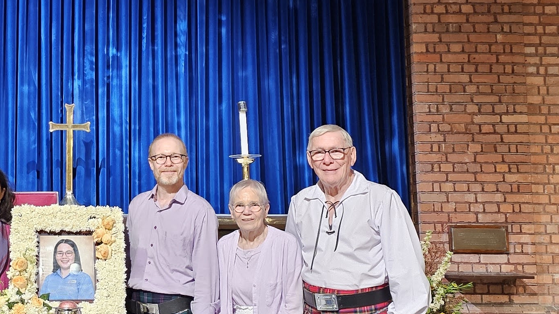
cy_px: 125
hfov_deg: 27.7
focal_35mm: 73
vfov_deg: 16.5
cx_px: 34
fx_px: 1082
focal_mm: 6.3
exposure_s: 1/30
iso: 500
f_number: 1.7
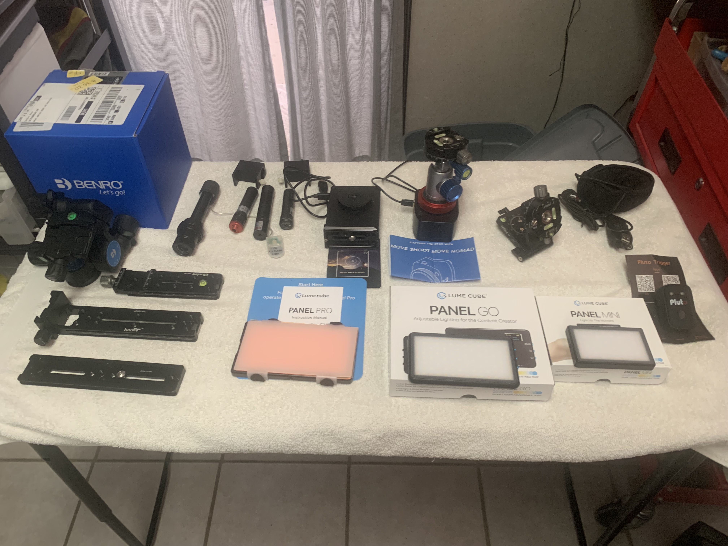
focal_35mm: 26
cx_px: 364
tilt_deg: -48.0
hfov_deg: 67.3
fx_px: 547
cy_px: 273
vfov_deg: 53.1
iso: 250
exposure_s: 1/60
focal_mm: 4.25
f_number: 1.8
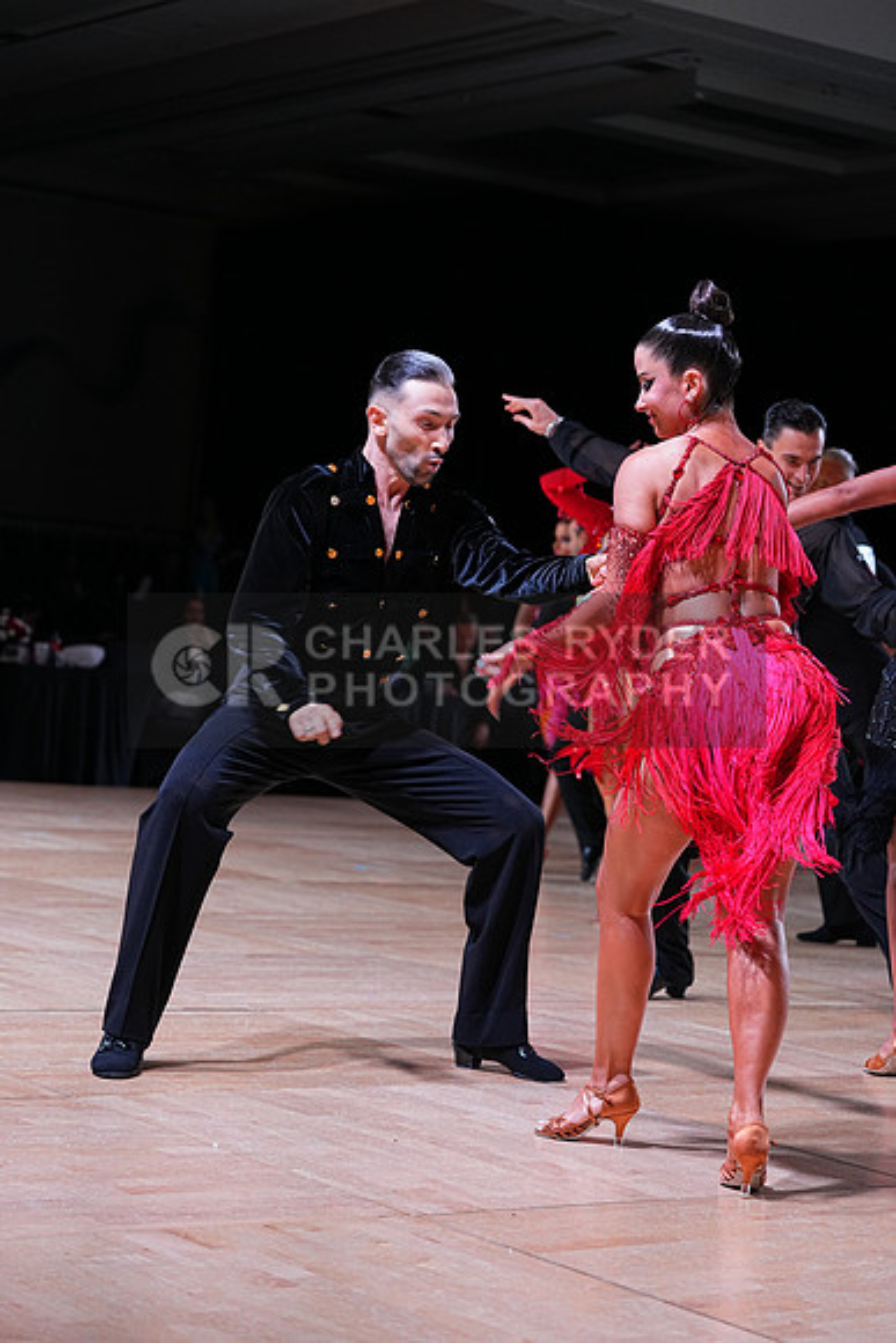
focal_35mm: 75
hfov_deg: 18.2
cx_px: 448
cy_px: 672
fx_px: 2798
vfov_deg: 27.0
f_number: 4
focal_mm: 75
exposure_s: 1/400
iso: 1250
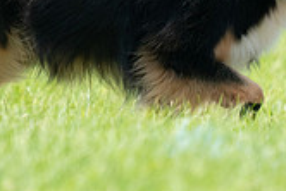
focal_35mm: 1832
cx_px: 193
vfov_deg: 0.8
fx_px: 14567
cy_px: -32
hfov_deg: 1.1
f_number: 6.3
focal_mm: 524
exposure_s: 1/4000
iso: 2000
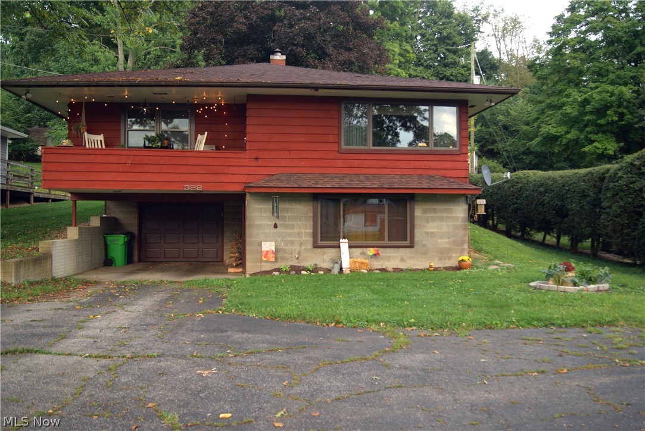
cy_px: 216
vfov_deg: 40.0
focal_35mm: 33
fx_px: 592
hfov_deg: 57.2
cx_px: 322
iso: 100
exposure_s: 1/40
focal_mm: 22
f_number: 4.5
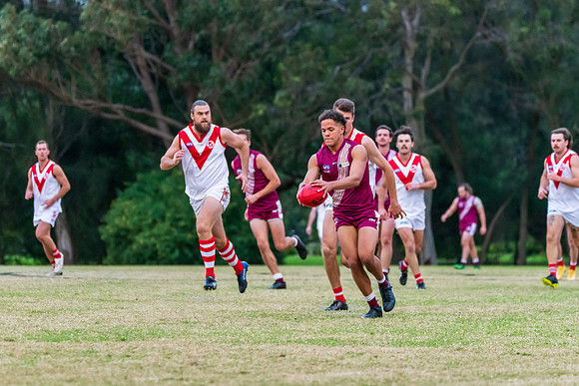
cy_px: 184
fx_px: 4222
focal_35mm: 262
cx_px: 269
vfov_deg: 5.2
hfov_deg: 7.8
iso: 3200
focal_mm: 240
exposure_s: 1/1000
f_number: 5.3
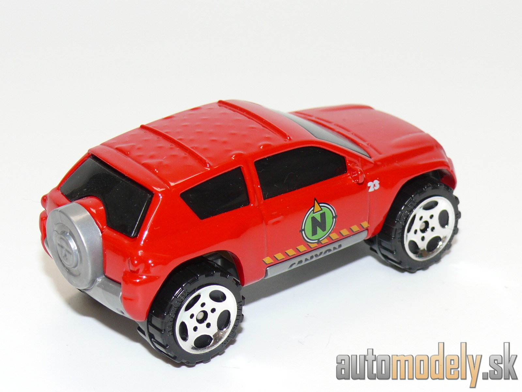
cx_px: 261
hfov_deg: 19.1
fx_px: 1553
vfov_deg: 14.4
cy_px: 196
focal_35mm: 103
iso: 100
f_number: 4
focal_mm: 13.6
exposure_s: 1/30
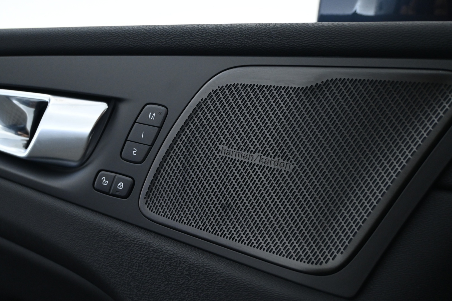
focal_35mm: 38
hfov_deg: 51.3
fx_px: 471
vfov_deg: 35.5
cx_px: 226
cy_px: 150
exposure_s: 1/15
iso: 1600
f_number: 4.2
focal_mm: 25
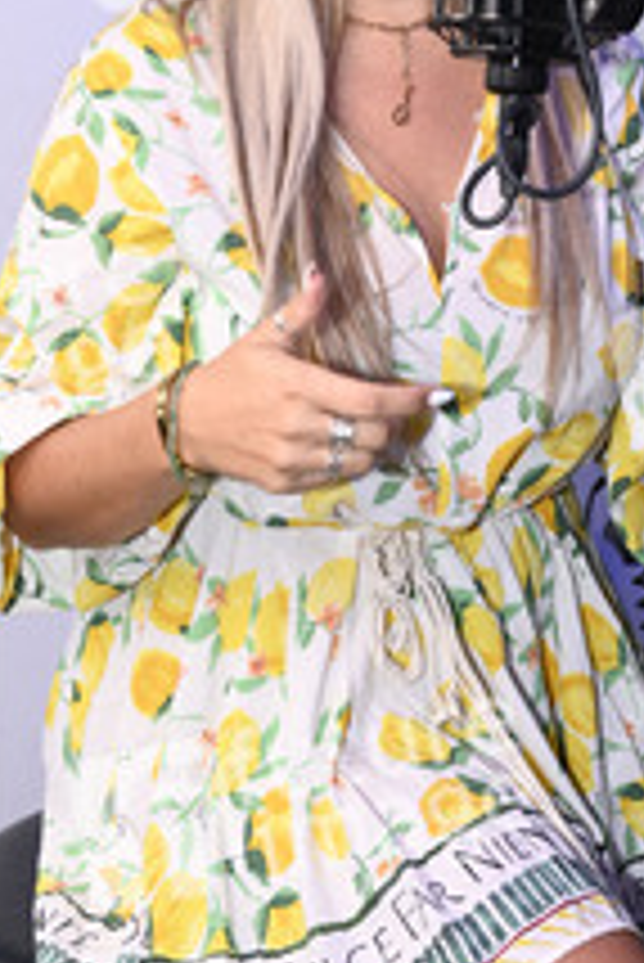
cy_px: 130
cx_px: 432
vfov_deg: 23.6
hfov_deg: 16.2
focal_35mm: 84
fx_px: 2250
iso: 1250
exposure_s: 1/200
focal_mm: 45
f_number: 4.5
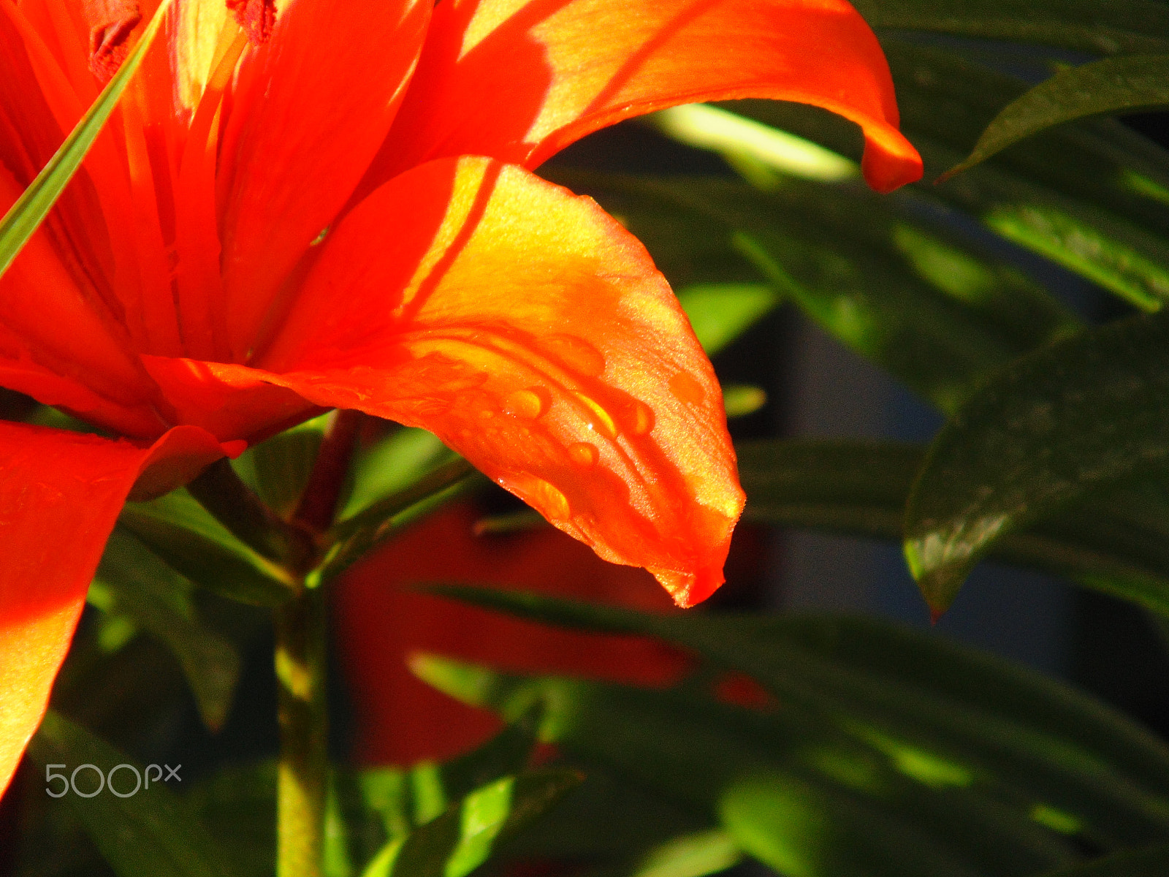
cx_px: 584
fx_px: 19587
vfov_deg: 2.6
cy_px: 438
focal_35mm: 580
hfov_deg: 3.4
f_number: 5.9
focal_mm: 104
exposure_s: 1/125
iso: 160
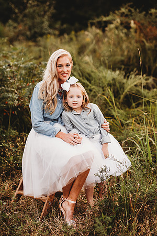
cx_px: 78
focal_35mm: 85
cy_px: 118
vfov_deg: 23.9
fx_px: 556
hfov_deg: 16.1
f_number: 2.2
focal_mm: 85
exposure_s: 1/200
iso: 125
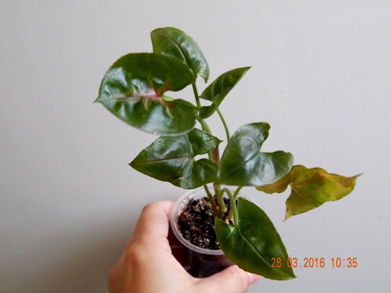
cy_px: 146
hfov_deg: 52.6
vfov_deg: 40.7
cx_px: 196
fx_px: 395
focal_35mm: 35
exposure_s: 1/40
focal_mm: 6.1
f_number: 3.3
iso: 400
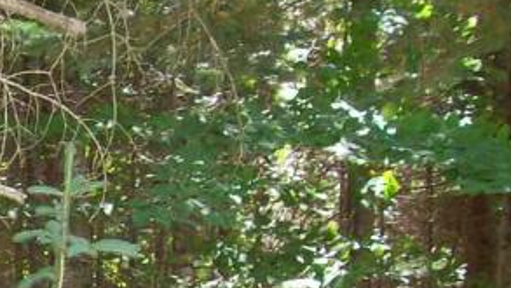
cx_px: -370
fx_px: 1857
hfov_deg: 14.1
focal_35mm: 137
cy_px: 403
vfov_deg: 8.7
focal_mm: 6
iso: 140
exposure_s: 1/75.6
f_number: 2.7
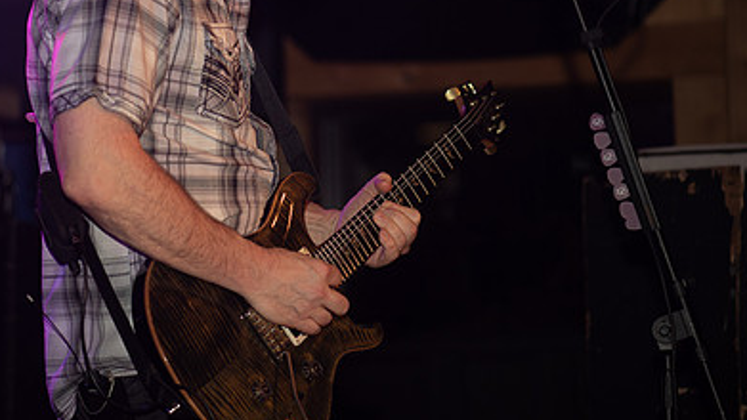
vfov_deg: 7.4
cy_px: 66
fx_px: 3229
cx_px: 256
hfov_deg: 13.2
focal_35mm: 163
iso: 400
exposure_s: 1/250
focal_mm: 105
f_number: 2.8
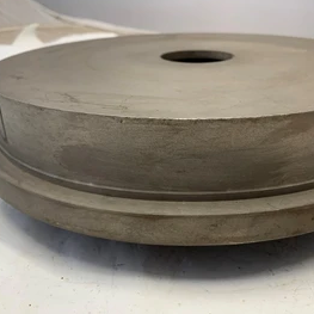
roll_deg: +0.1
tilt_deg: -23.7
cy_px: 154
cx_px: 202
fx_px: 359
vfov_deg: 47.2
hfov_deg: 46.7
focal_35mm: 35
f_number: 1.8
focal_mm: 4.25
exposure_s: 1/121
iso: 80
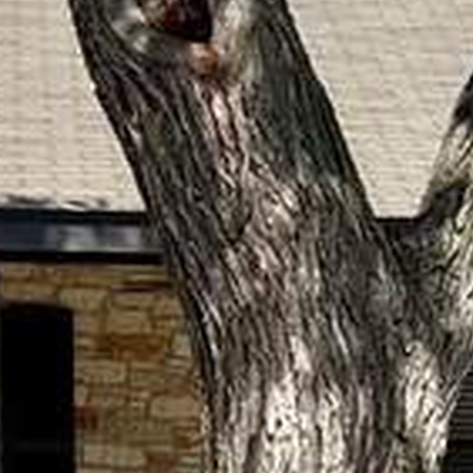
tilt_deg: +9.5
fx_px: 2968
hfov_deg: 8.0
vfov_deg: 9.0
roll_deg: +1.5
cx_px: -855
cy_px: -82
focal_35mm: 192
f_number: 1.78
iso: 80
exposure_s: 1/4016
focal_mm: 6.86
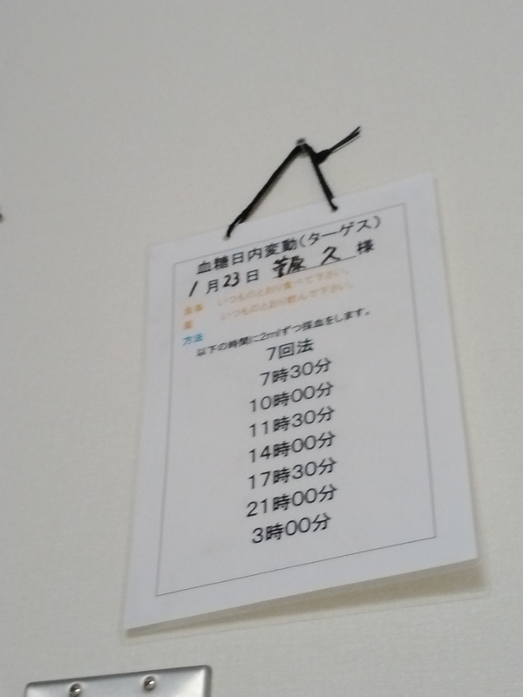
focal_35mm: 27
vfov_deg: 65.3
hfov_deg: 51.4
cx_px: 262
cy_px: 348
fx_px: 544
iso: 400
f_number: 1.8
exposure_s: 1/40
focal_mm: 3.61
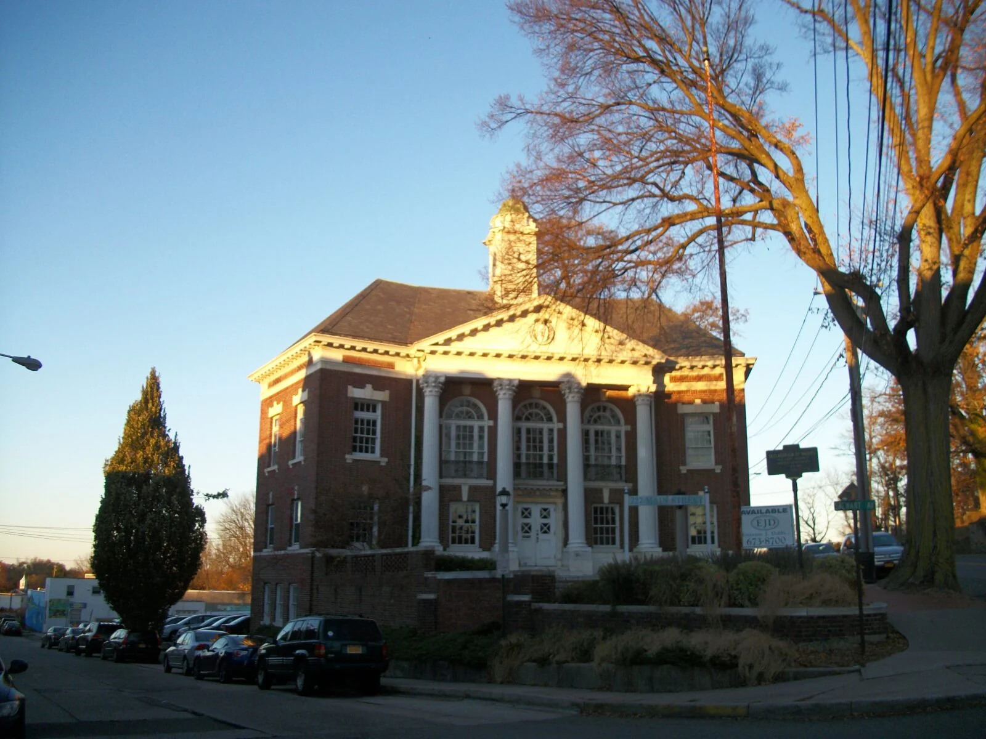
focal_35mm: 32
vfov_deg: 44.2
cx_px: 493
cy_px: 370
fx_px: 911
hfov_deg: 56.8
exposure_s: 1/250
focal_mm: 5.7
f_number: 2.9
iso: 80
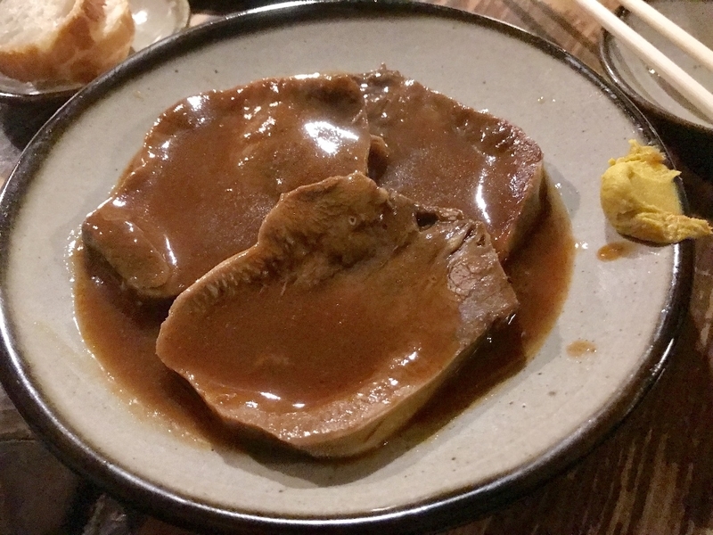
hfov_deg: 63.4
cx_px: 356
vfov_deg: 49.7
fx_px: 577
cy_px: 268
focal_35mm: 28
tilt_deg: -52.7
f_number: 1.8
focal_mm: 3.99
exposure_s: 1/4
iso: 100
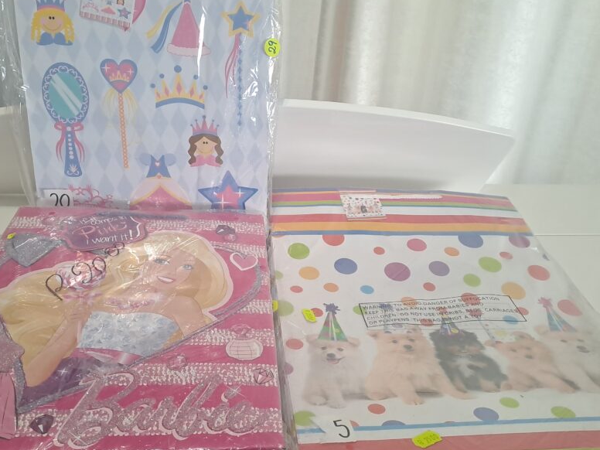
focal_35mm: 33
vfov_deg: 42.9
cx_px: 291
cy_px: 240
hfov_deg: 55.3
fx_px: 572
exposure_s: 1/60
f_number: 1.8
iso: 320
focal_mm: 4.65
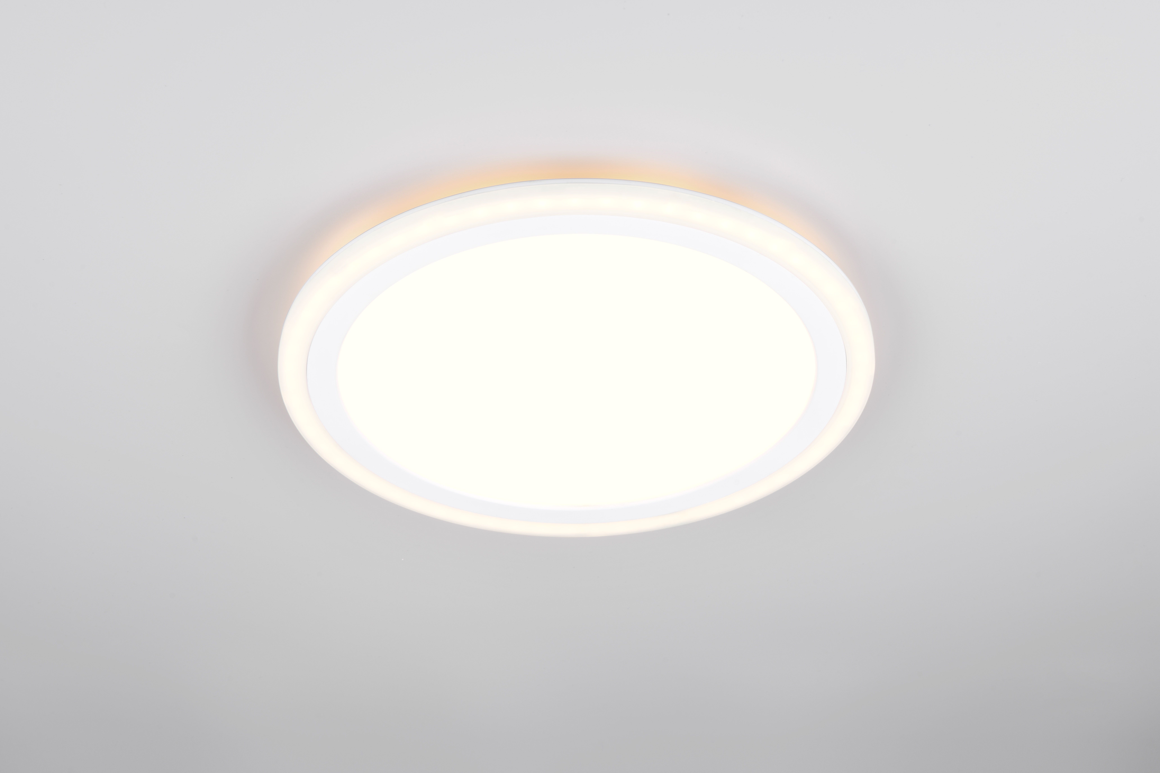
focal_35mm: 70
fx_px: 2255
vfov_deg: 19.5
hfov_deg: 28.8
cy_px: 386
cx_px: 580
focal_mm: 70
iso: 100
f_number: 16
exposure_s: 1/15
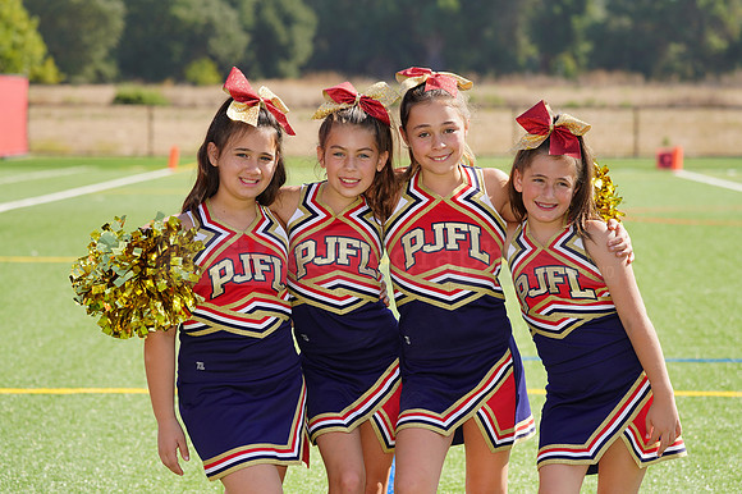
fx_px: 3255
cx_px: 371
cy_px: 247
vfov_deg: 8.7
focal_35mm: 158
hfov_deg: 13.0
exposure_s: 1/250
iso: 100
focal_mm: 158
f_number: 7.1
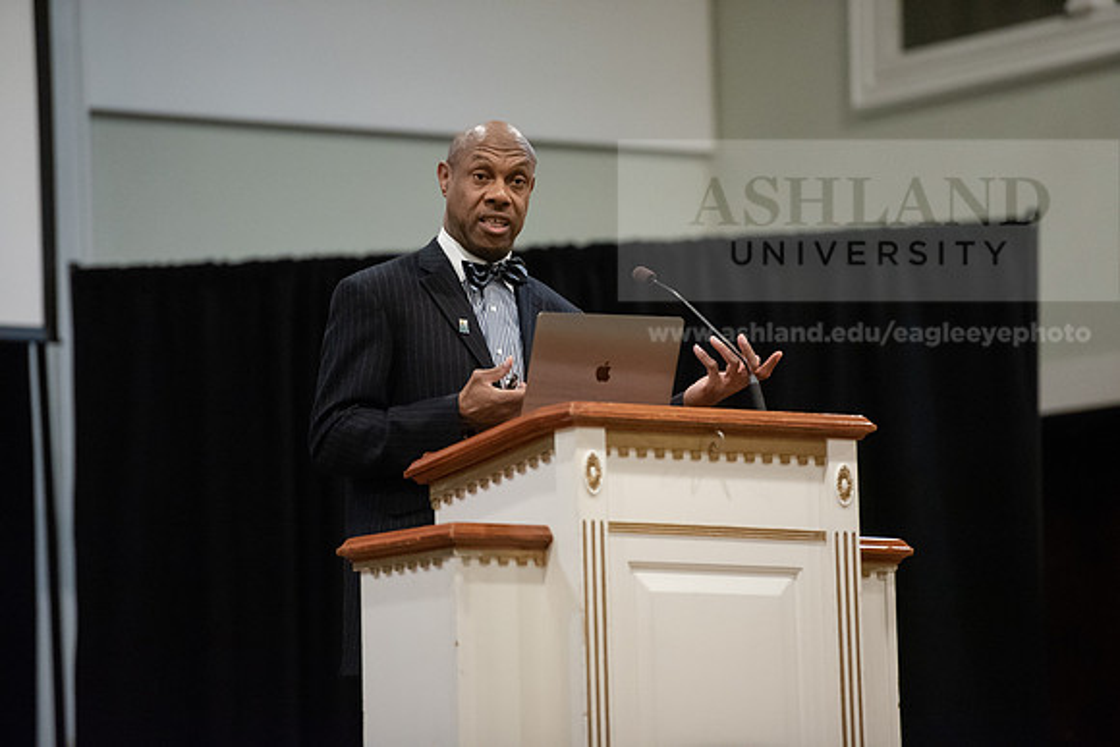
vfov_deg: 6.9
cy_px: 374
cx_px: 560
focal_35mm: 200
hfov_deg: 10.3
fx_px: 6223
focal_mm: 200
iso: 8000
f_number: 2.8
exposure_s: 1/200
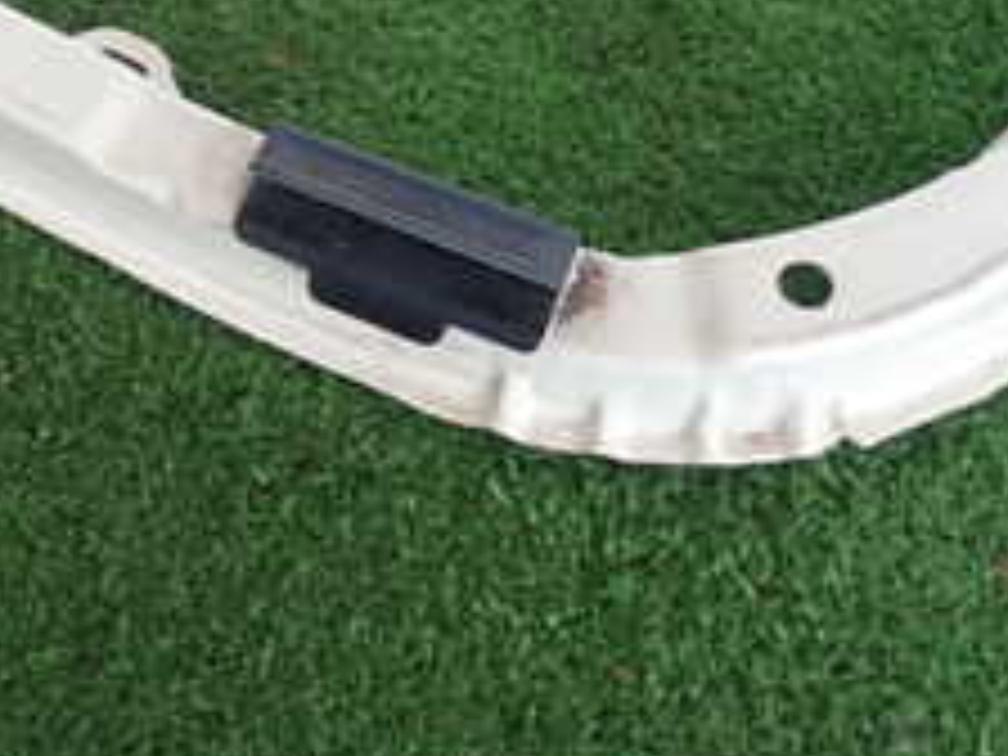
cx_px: 158
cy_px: -36
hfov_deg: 28.2
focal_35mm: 67
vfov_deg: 21.0
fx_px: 1951
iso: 100
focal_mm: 4.5
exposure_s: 1/60
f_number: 2
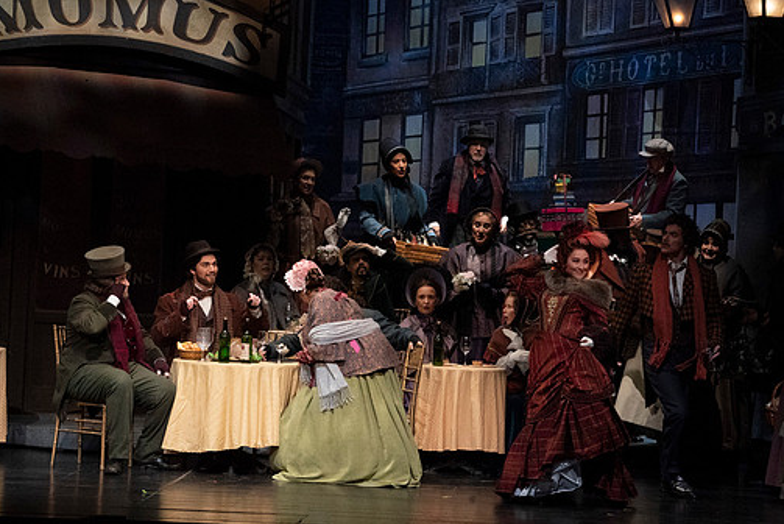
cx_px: 450
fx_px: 3617
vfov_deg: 8.3
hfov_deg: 12.4
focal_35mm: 166
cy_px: 252
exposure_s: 1/400
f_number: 13
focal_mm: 144
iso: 16000
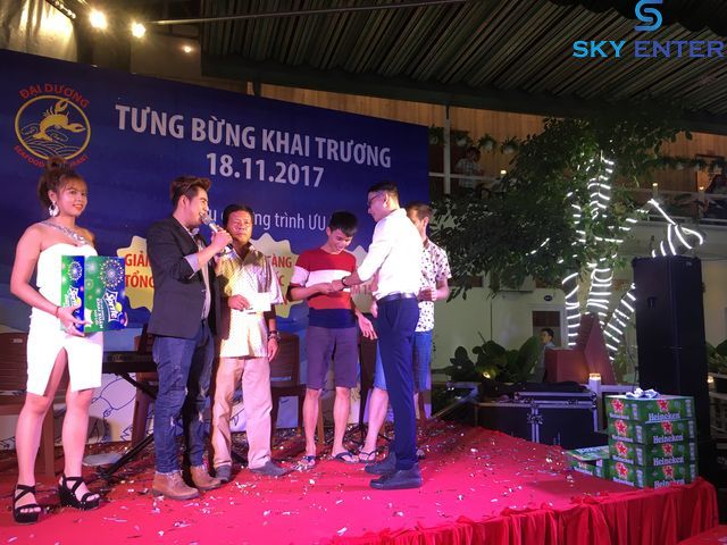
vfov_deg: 48.2
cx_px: 364
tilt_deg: +4.6
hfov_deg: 61.7
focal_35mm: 29
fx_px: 609
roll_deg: -1.8
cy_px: 272
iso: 32
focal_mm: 4.15
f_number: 2.2
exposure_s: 1/33
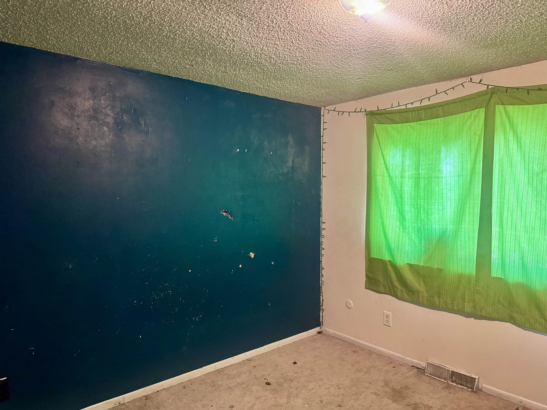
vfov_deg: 56.8
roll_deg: -0.4
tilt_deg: -2.8
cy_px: 205
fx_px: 379
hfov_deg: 71.6
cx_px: 274
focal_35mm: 24
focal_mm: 6.76
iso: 800
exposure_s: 1/60
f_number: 1.78
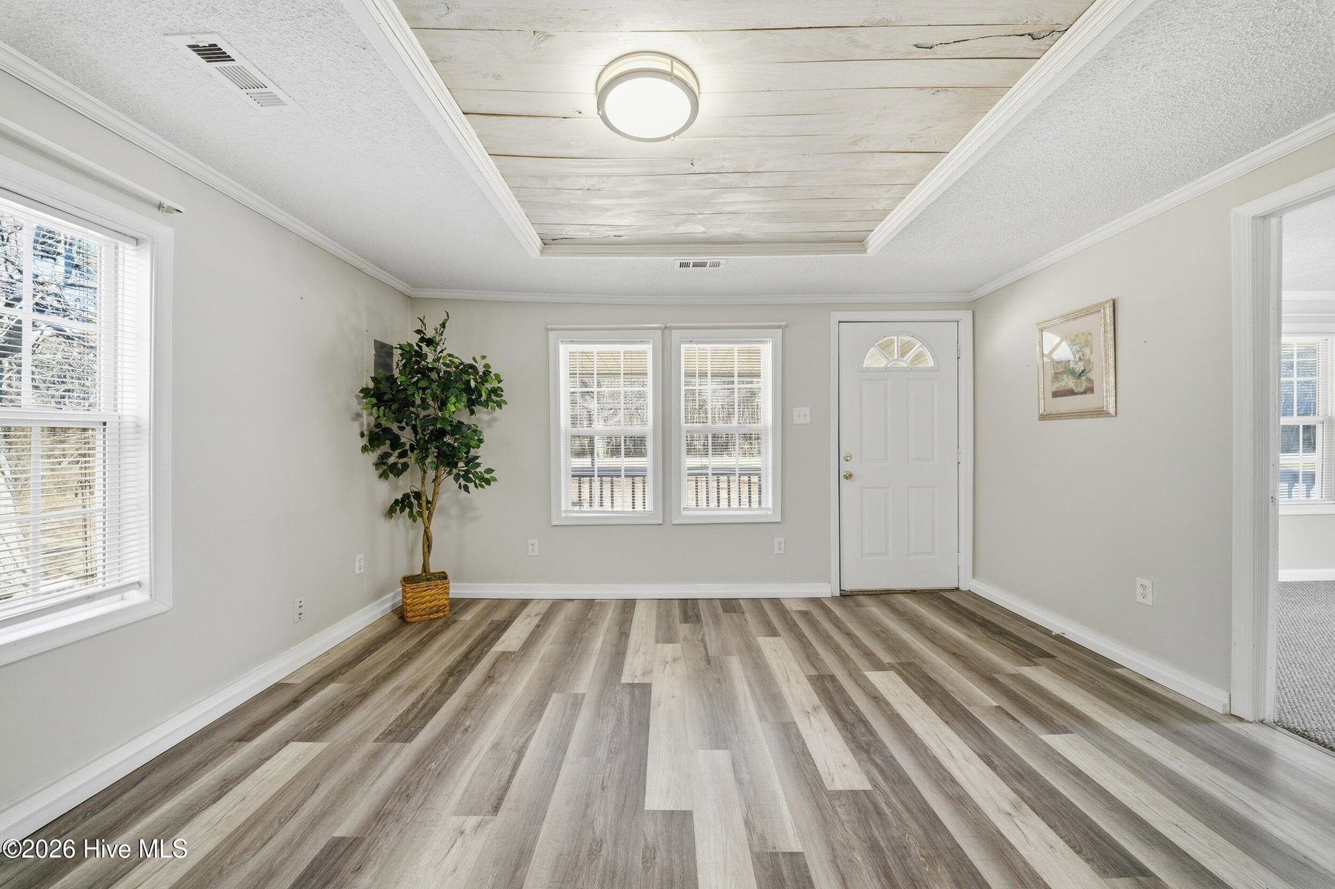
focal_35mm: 12
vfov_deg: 90.0
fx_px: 445
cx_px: 668
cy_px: 444
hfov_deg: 112.6
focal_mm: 12
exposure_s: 1/60
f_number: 8
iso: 250
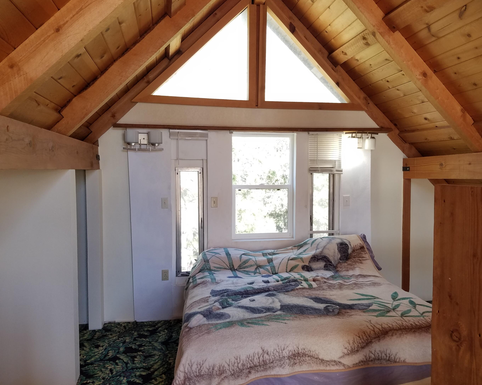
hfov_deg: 62.2
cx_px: 246
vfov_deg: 51.5
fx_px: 399
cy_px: 187
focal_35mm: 28
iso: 125
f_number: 1.7
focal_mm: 4.2
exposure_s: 1/120
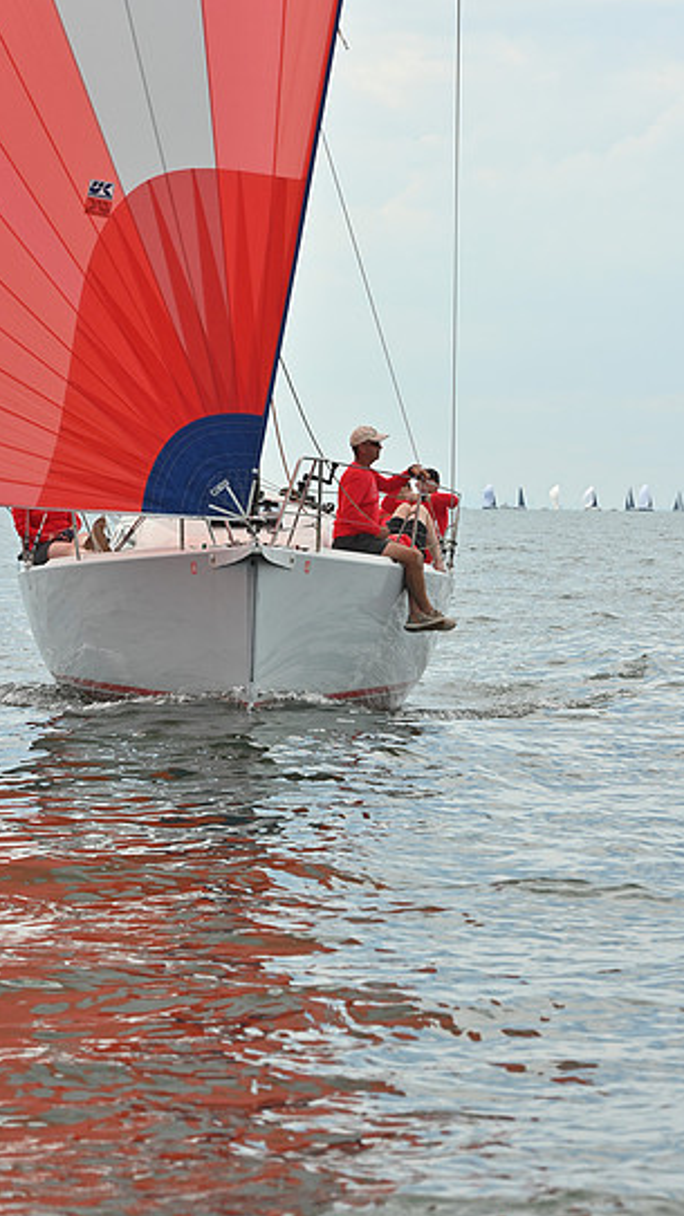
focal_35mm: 130
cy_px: 597
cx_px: 302
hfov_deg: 9.3
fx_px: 4190
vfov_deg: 16.5
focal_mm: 116
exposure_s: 1/1250
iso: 320
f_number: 7.1
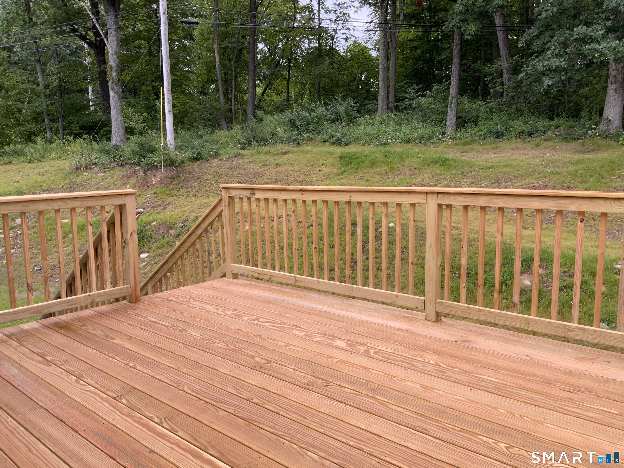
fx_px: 523
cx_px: 312
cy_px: 234
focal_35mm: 29
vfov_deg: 48.2
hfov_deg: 61.7
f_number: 1.8
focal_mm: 3
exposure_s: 1/176
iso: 16
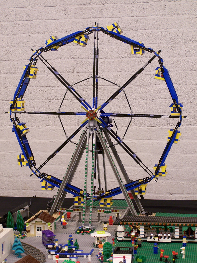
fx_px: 569
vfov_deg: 26.0
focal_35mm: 75
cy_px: 132
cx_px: 98
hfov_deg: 19.6
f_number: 3.2
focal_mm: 12.4
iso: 80
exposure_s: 1/4
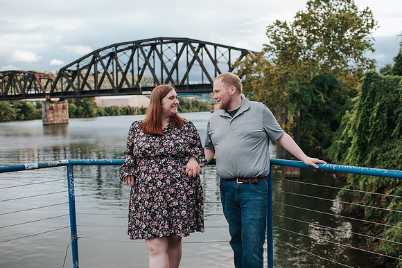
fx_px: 426
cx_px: 215
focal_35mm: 38
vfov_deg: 35.0
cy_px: 134
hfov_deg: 50.5
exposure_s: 1/400
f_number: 3.2
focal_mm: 35
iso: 280
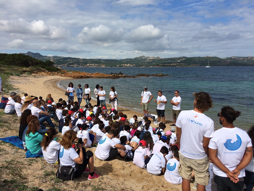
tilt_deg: -11.1
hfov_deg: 61.7
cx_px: 127
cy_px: 96
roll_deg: -1.5
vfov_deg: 48.2
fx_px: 213
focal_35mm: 29
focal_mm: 4.15
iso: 32
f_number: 2.2
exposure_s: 1/4115
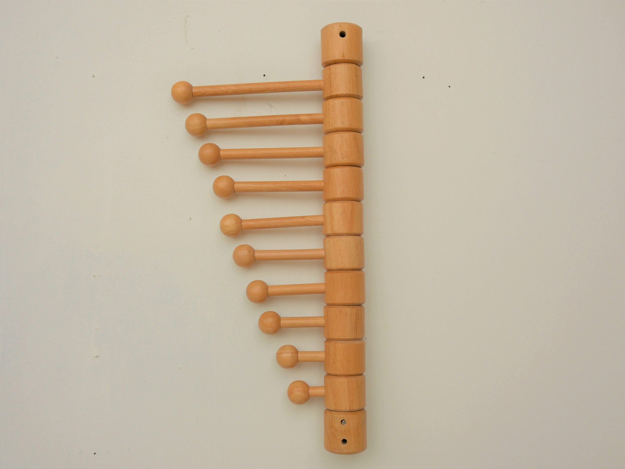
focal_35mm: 40
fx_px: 723
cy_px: 234
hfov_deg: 46.8
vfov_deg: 36.0
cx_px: 312
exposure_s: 1/800
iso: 200
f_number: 4.5
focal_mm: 20
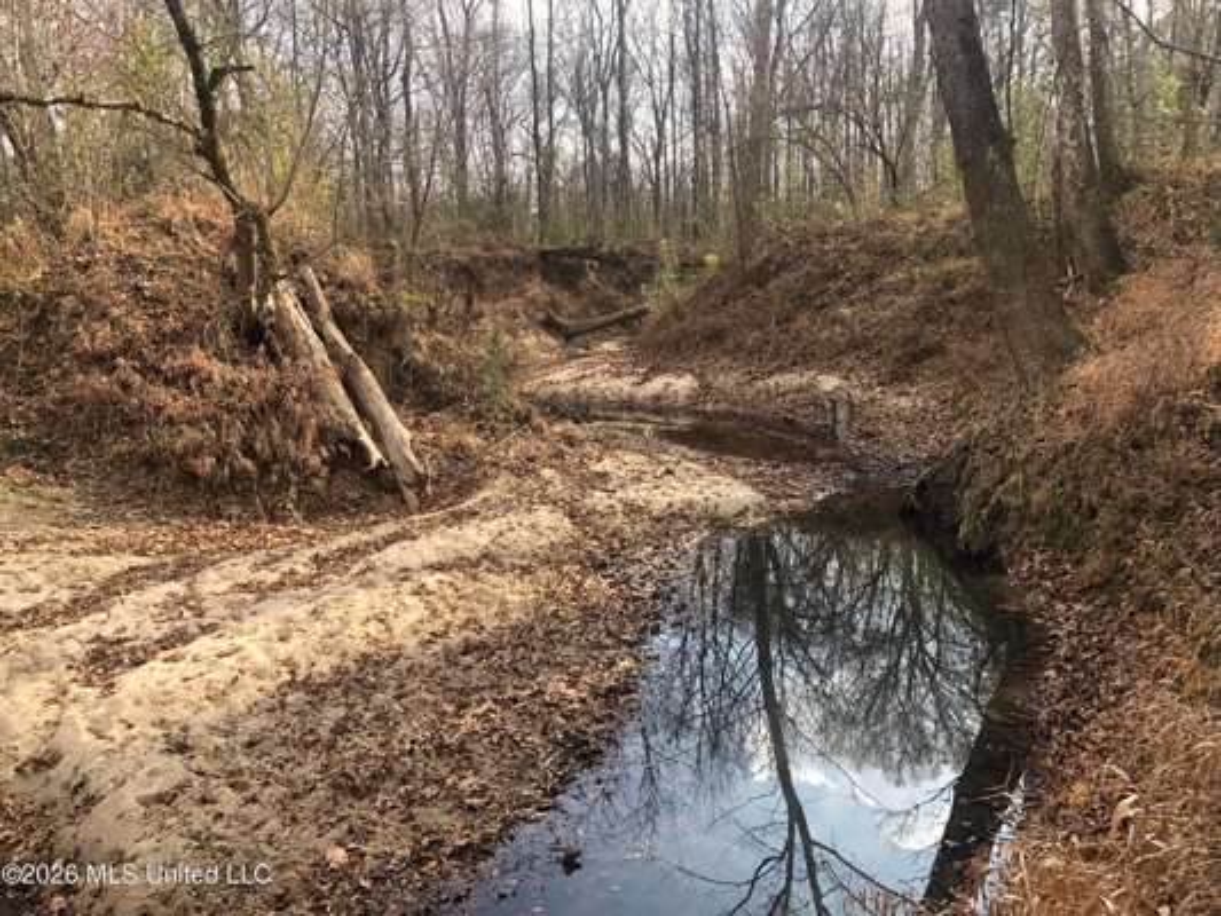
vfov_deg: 49.8
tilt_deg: -9.1
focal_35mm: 28
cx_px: 610
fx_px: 988
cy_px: 458
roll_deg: +0.5
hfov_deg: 63.4
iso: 20
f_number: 1.8
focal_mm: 3.99
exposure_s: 1/436
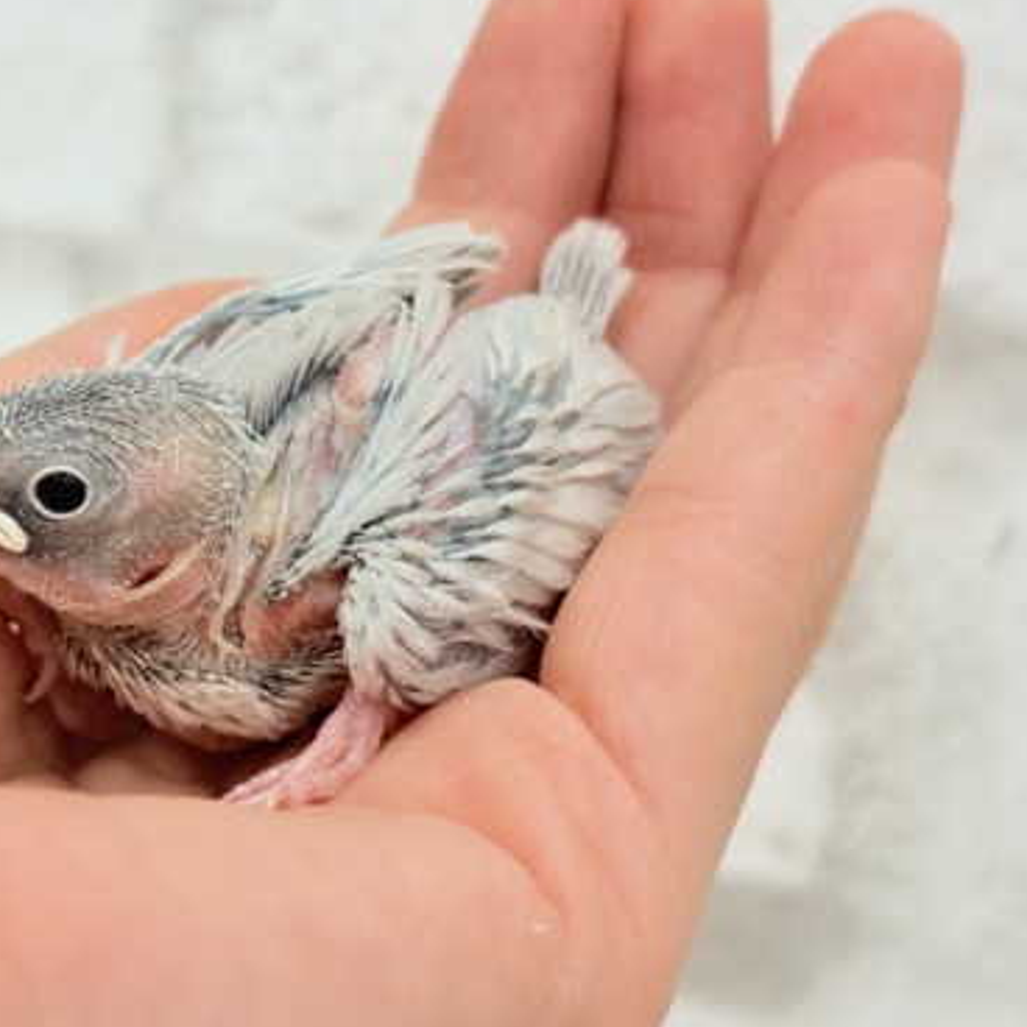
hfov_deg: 21.5
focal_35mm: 80
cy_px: 402
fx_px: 2685
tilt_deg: -6.4
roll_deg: -1.0
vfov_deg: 21.6
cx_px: 246
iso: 80
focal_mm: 5.96
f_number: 1.6
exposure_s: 1/100
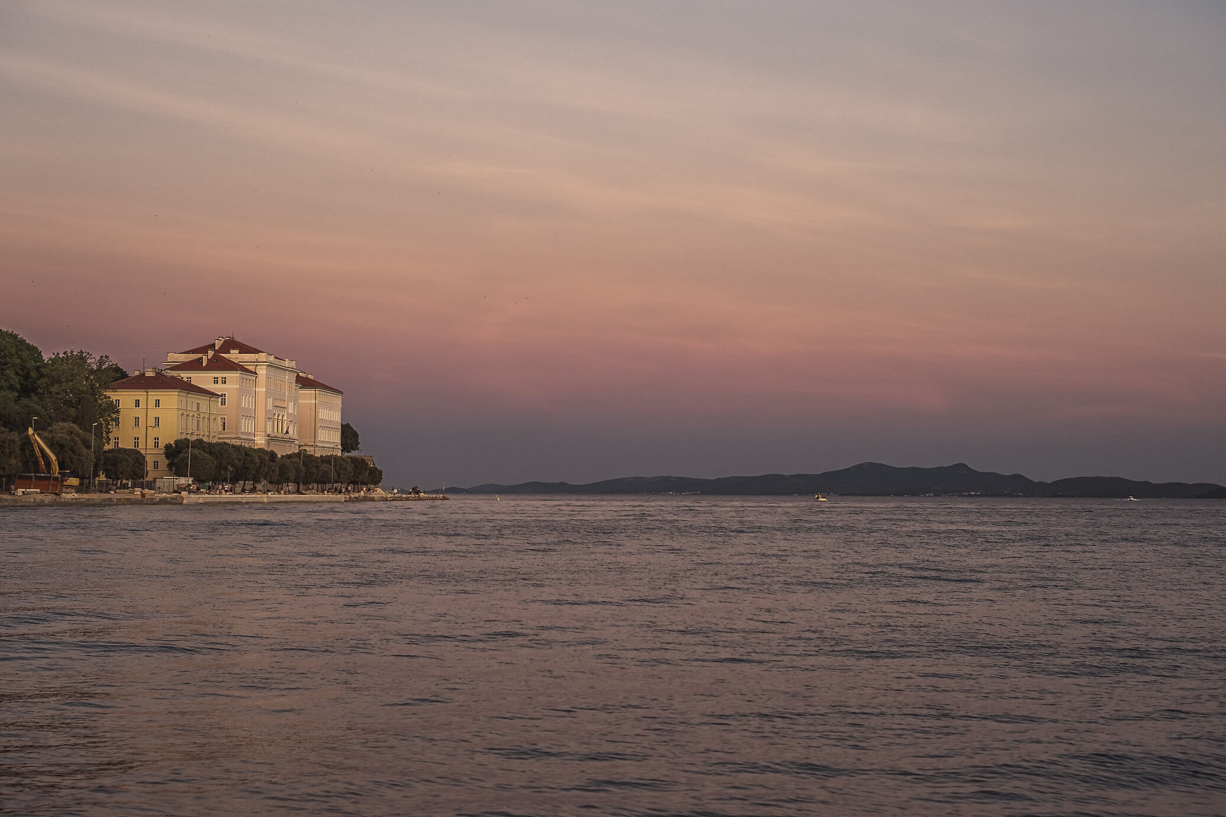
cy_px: 357
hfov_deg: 34.5
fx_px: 1975
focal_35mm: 58
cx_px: 616
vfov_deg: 23.4
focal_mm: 33
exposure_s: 1/180
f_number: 2.8
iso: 160
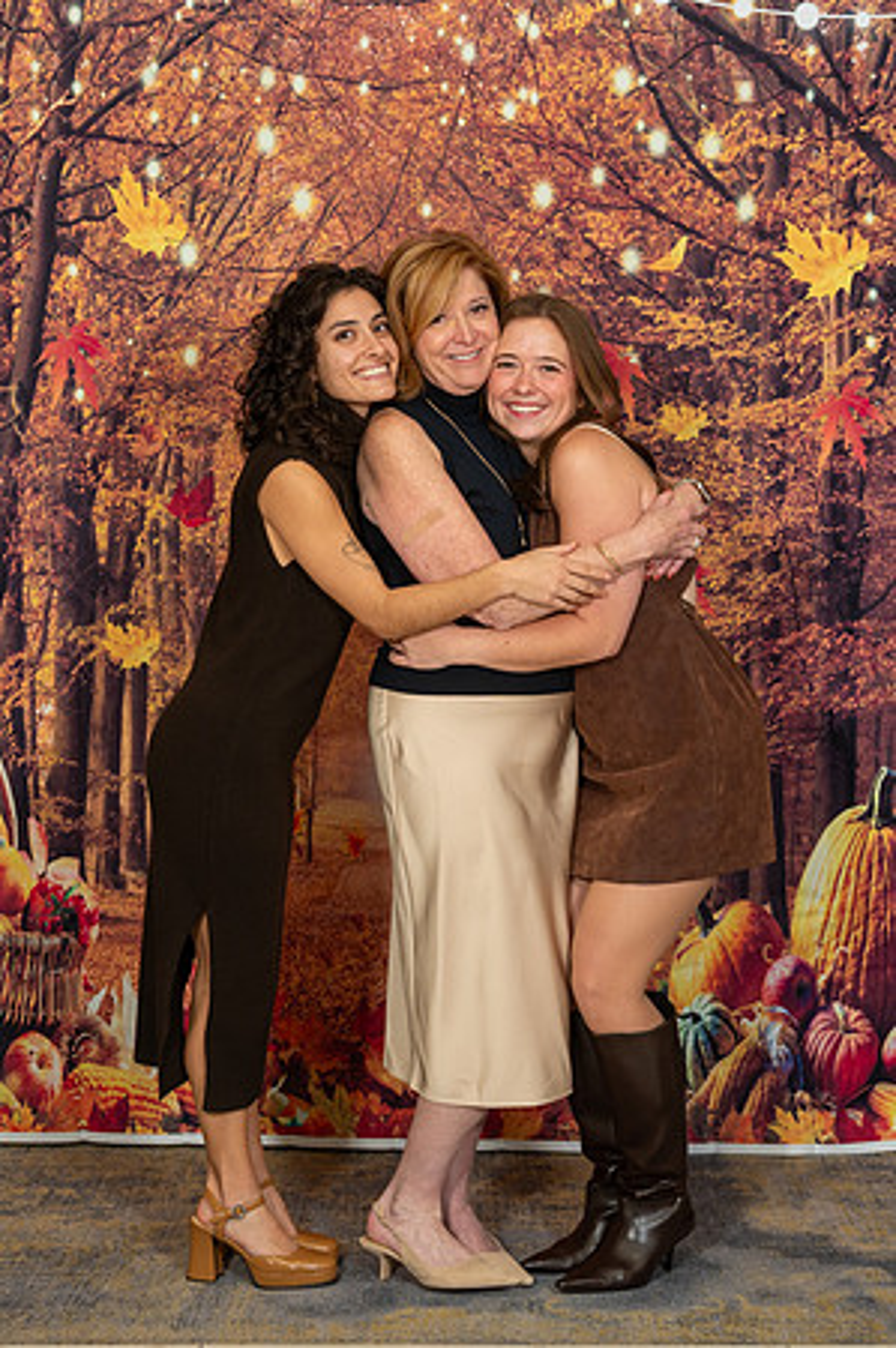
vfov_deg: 29.2
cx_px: 470
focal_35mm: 69
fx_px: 2588
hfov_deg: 19.6
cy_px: 698
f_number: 5.6
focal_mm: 44
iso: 800
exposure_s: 1/80
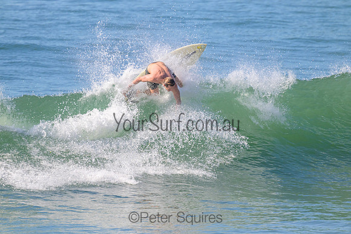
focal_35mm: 700
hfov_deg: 2.9
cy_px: 117
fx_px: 6826
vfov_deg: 2.0
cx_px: 176
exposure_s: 1/2000
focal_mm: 700
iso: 900
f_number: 11
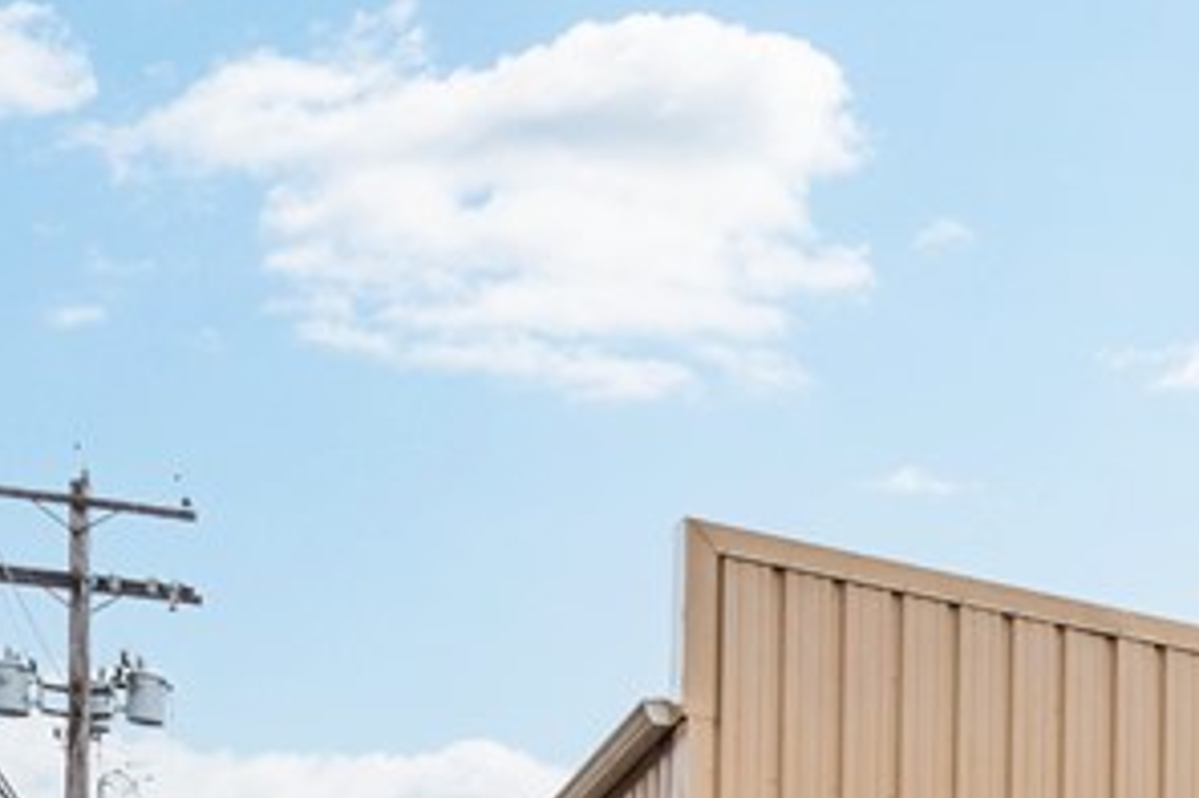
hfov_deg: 29.8
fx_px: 1831
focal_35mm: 55
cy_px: 1201
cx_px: 1519
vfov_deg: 20.9
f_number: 7.1
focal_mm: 10
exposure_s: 1/160
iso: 100
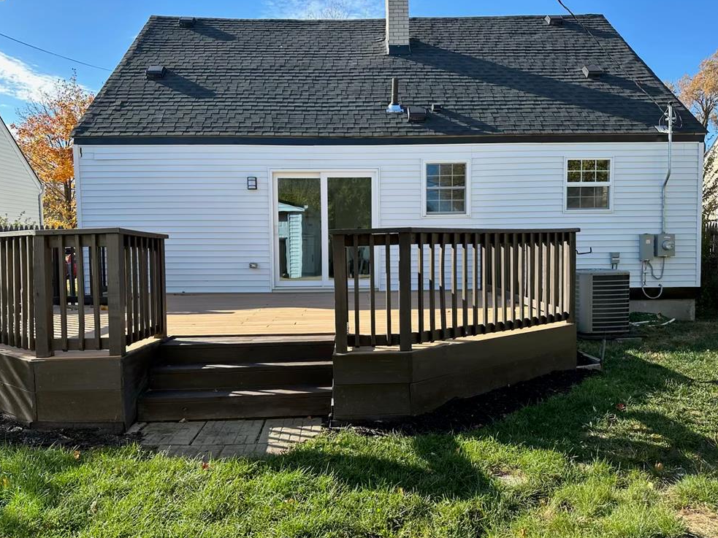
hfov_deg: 69.4
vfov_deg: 54.9
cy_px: 275
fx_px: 518
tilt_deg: -3.3
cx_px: 366
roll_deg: +0.8
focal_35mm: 25
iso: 80
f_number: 1.78
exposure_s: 1/1241
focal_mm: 6.86
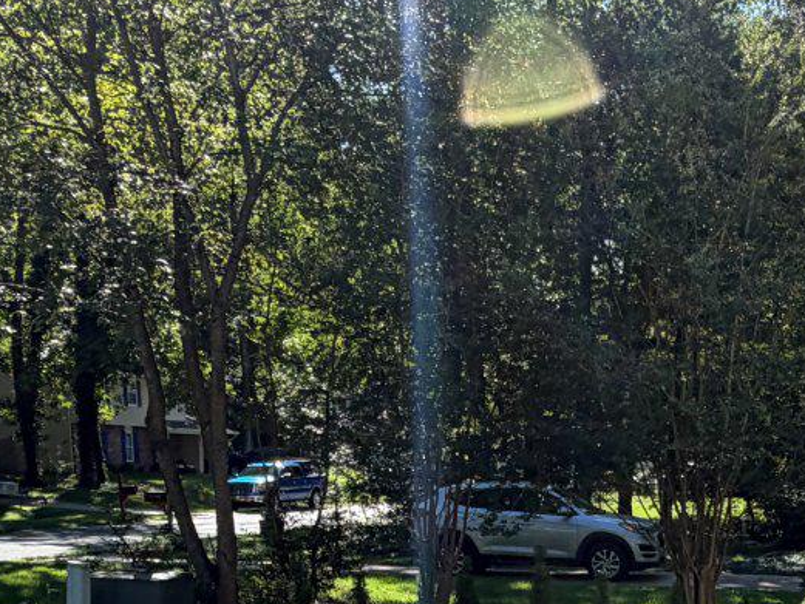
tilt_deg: -10.0
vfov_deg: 24.2
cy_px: 717
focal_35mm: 55
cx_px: 652
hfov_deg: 33.8
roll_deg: -0.6
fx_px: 1279
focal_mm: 2.22
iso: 40
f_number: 2.2
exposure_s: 1/502
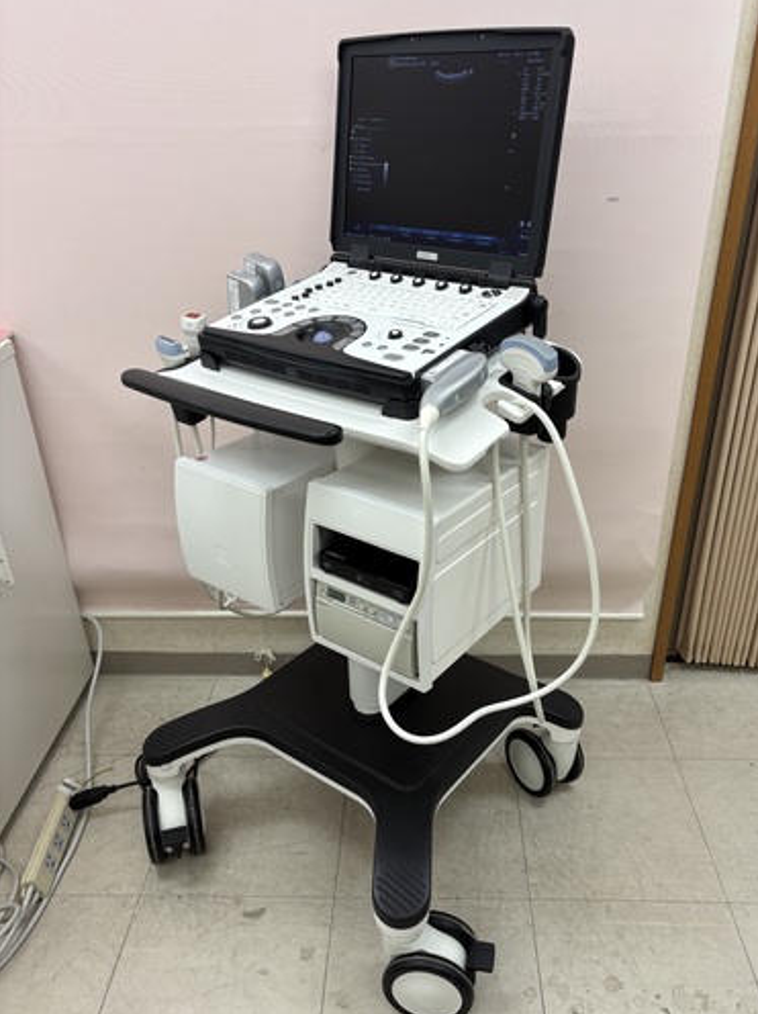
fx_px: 819
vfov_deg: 63.5
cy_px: 521
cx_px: 407
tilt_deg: -28.7
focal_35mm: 28
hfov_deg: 49.6
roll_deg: +0.7
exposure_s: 1/120
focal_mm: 5.96
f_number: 1.6
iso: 50
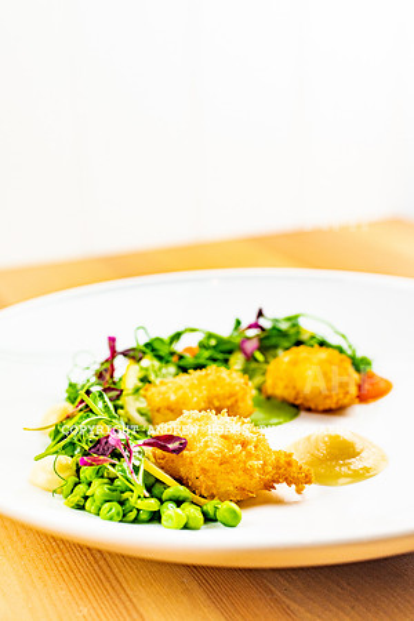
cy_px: 310
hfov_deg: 27.0
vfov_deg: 39.6
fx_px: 862
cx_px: 207
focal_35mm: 50
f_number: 5.6
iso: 400
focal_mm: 50
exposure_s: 1/400
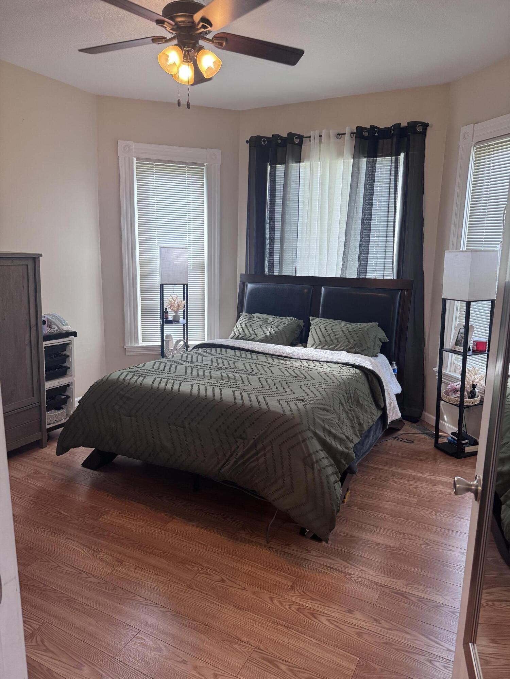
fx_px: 471
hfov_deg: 56.8
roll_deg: -1.1
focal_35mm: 24
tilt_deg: -10.7
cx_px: 255
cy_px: 340
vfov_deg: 71.6
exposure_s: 1/120
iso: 200
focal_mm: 6.76
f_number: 1.78
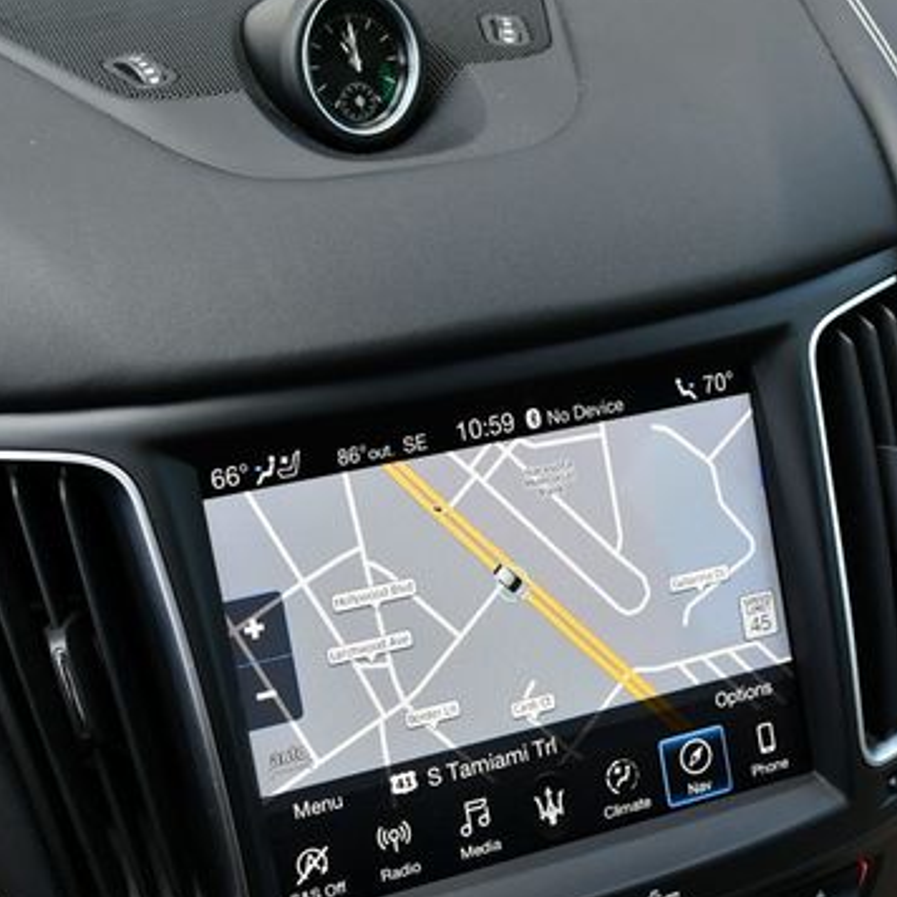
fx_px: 1612
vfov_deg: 31.1
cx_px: 413
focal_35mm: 55
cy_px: 481
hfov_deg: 31.1
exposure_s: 1/250
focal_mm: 18
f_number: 4
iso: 400
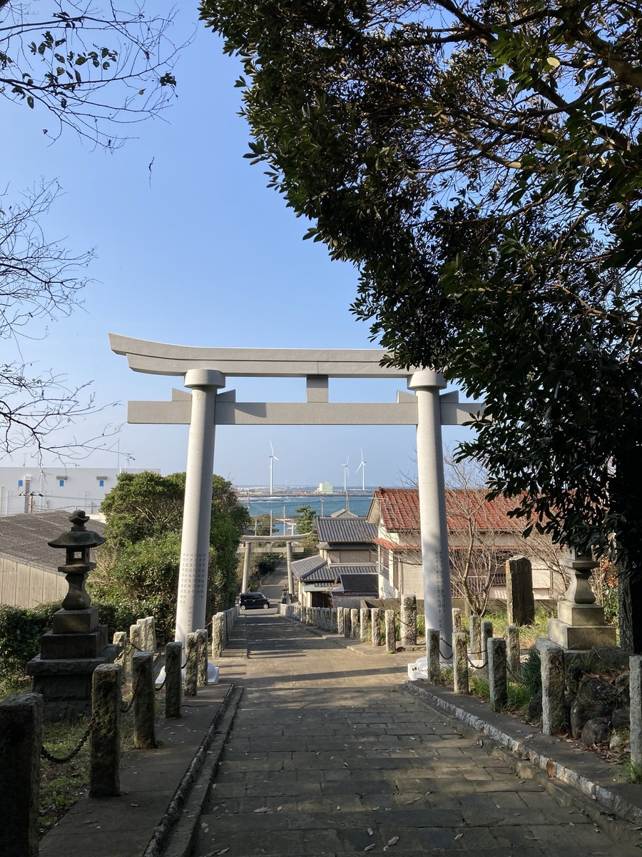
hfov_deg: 49.7
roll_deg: -1.8
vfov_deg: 63.4
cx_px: 321
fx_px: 692
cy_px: 428
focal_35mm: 28
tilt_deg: +5.5
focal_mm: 3.99
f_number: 1.8
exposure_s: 1/1200
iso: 20
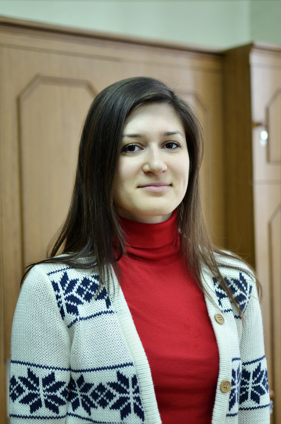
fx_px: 617
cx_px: 140
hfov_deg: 25.6
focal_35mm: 52
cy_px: 212
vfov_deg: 37.9
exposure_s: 1/100
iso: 320
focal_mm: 35
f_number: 1.8
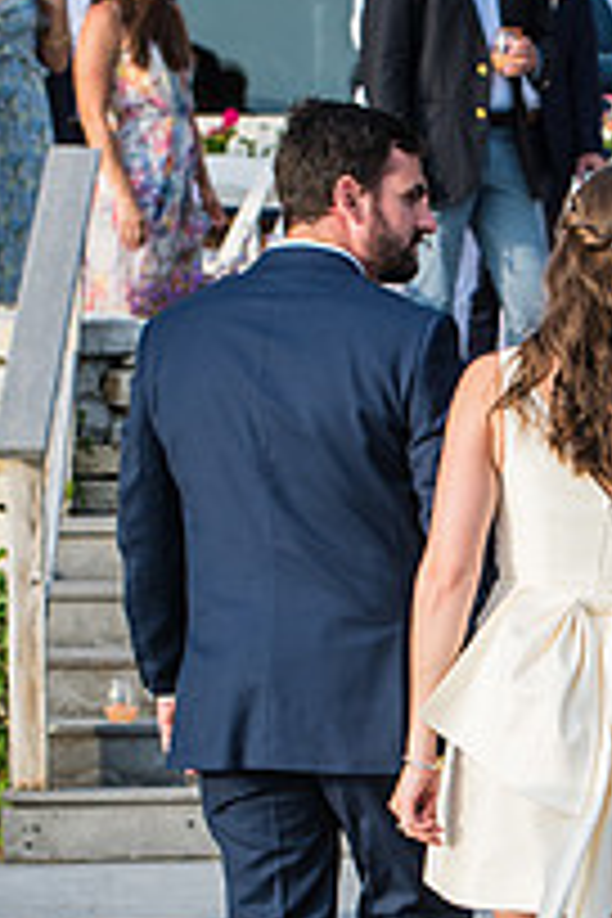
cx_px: 626
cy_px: 657
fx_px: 5916
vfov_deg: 8.9
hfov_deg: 5.9
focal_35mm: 232
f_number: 4.5
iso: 200
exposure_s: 1/640
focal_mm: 70
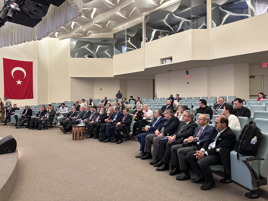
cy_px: 100
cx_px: 134
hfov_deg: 71.6
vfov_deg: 56.8
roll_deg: +0.4
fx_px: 186
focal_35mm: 24
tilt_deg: +0.0
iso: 500
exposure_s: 1/60
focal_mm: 6.86
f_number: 1.78
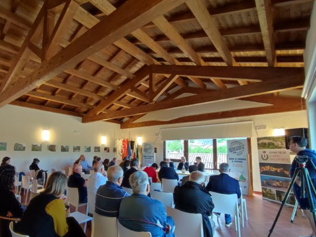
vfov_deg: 65.6
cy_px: 137
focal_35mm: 20
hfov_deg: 80.9
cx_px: 129
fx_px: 183
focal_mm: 1.65
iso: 245
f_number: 2.2
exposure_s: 1/50
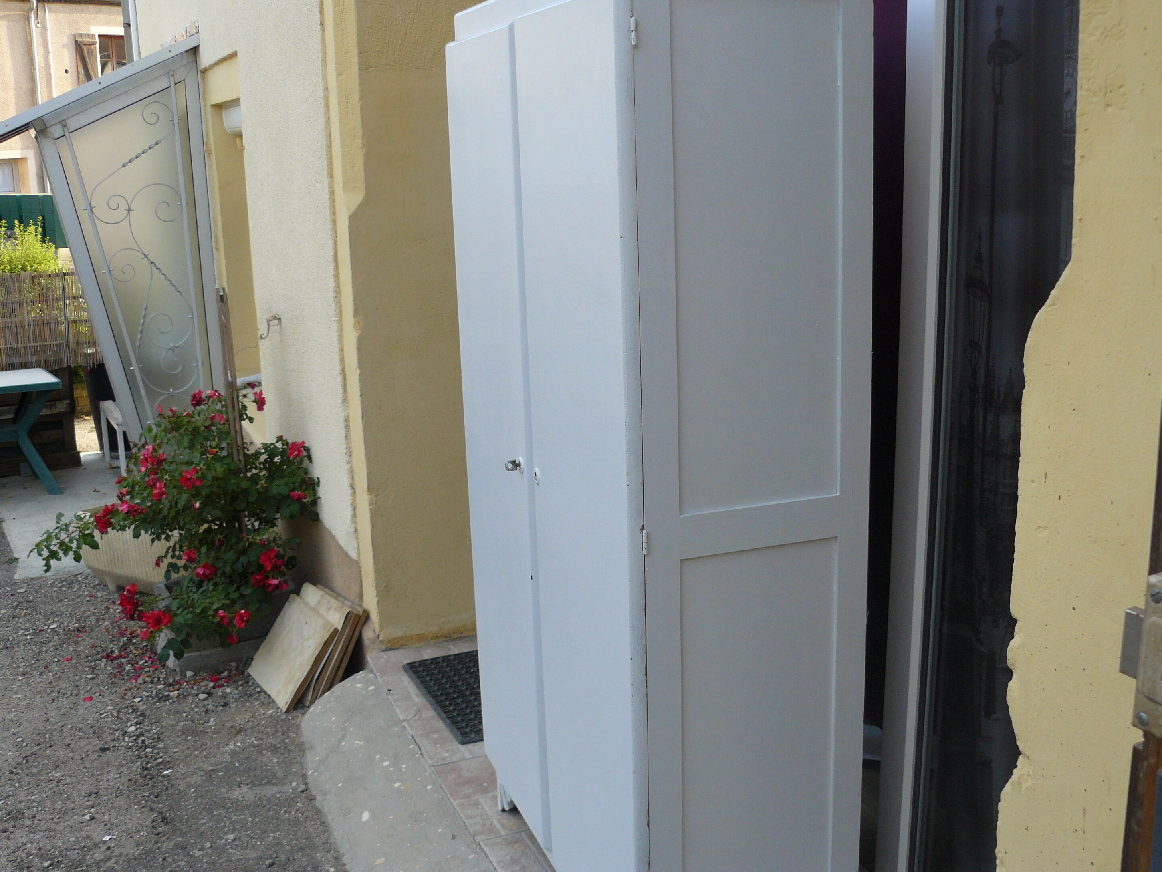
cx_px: 586
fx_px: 1276
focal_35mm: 38
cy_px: 423
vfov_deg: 37.7
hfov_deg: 49.0
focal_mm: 6
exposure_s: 1/100
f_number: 3.6
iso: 100
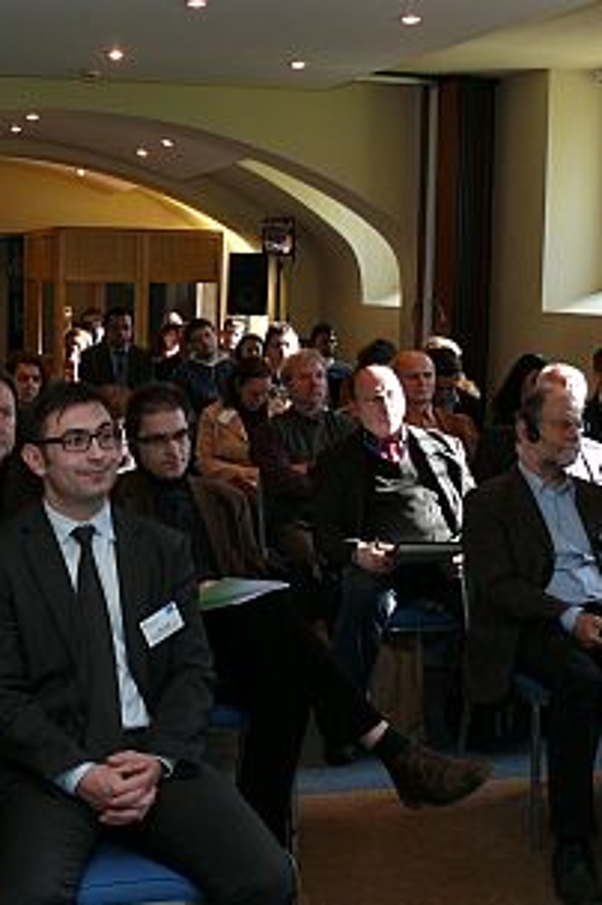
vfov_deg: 36.9
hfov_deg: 24.6
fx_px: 1357
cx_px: 116
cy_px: 452
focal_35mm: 54
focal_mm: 7.4
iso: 100
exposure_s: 1/30
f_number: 2.8
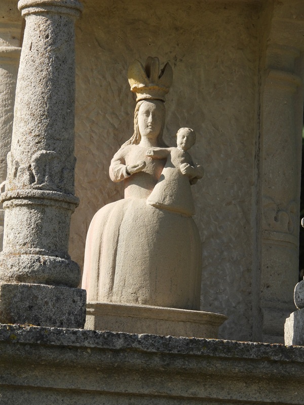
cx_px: 152
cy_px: 202
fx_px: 4450
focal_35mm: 380
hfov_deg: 3.9
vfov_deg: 5.2
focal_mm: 67.8
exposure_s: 1/640
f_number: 5
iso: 100
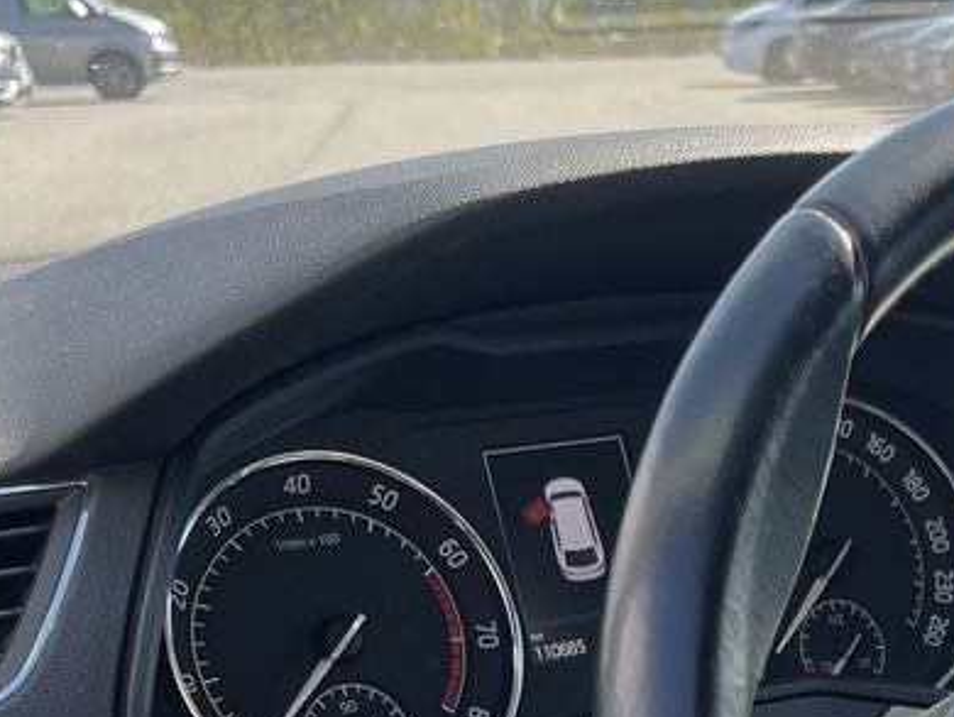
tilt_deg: -20.2
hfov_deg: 19.5
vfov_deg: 14.9
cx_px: 1067
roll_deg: +0.4
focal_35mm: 96
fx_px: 2647
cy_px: 879
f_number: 1.6
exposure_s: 1/478
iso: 50
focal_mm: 5.1
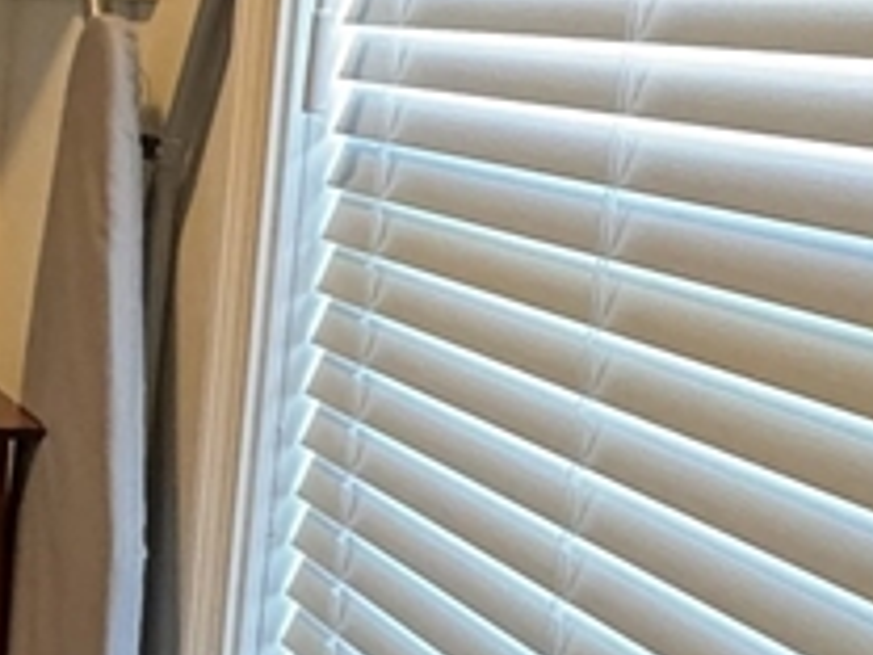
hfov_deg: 19.1
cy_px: 252
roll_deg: +0.6
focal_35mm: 69
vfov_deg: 21.3
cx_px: -810
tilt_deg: -9.2
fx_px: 1740
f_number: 2.2
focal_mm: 2.22
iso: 500
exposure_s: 1/60
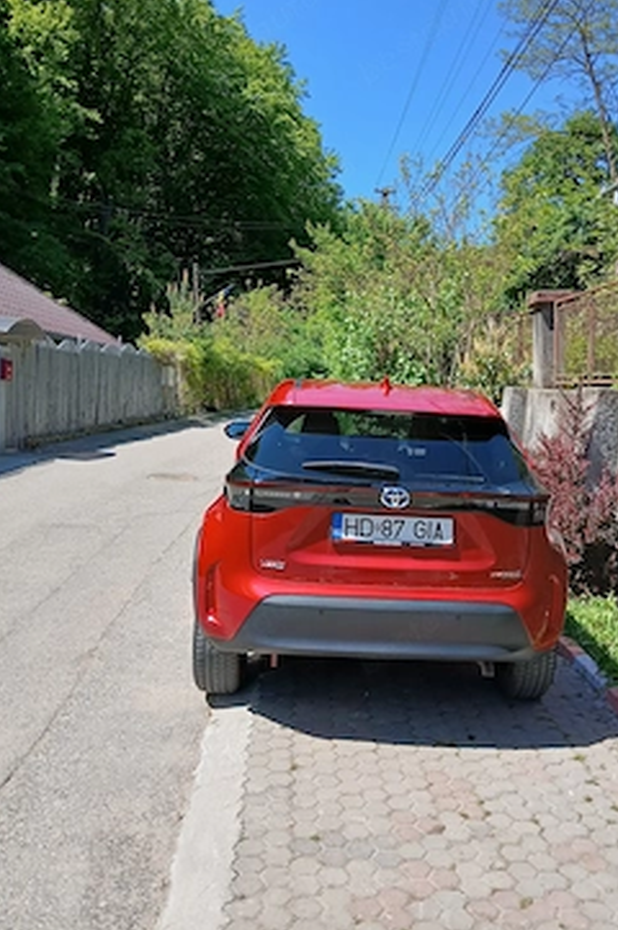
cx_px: 373
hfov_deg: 43.3
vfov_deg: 62.0
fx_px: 774
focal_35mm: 30
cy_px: 461
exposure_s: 1/419
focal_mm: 3.98
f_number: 1.8
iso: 20
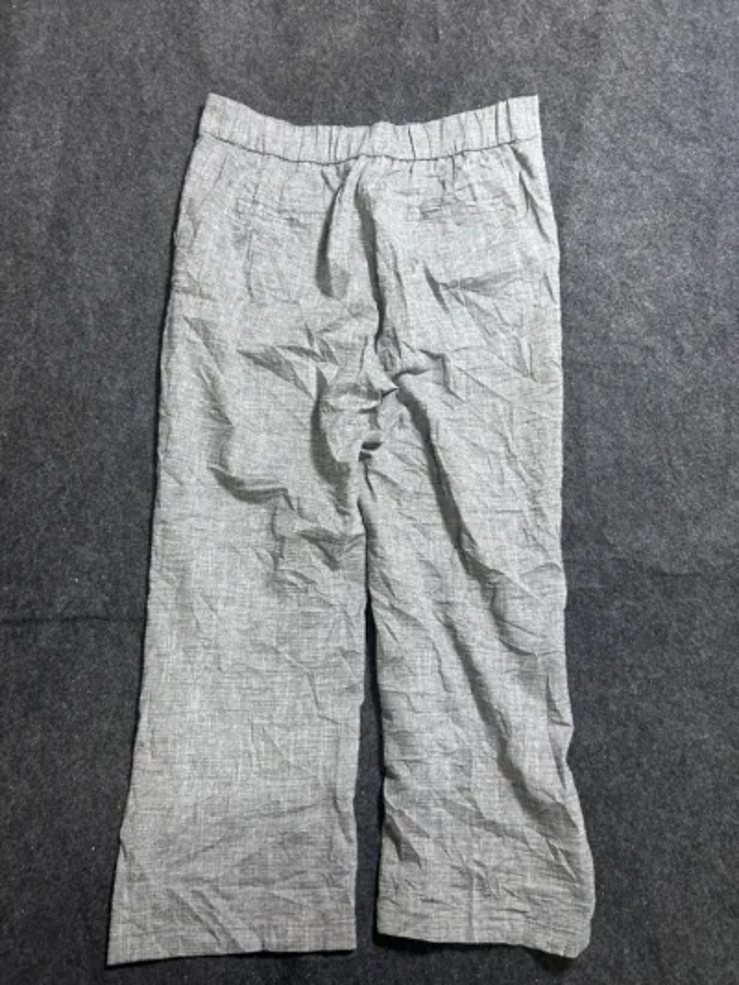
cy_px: 492
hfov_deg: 53.1
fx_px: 740
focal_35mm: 26
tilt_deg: -62.1
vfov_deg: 67.3
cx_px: 370
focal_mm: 5.7
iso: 200
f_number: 1.5
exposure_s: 1/50
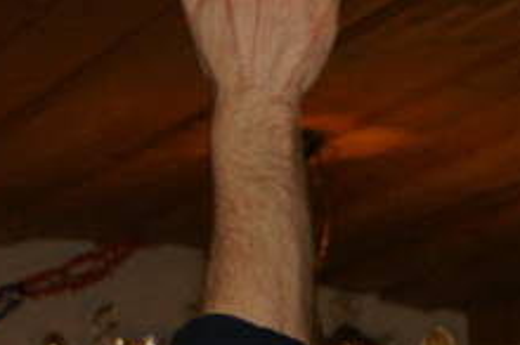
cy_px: 608
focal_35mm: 164
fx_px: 2365
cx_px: 726
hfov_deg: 12.1
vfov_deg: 8.1
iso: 800
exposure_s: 1/60
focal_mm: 30
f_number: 5.6
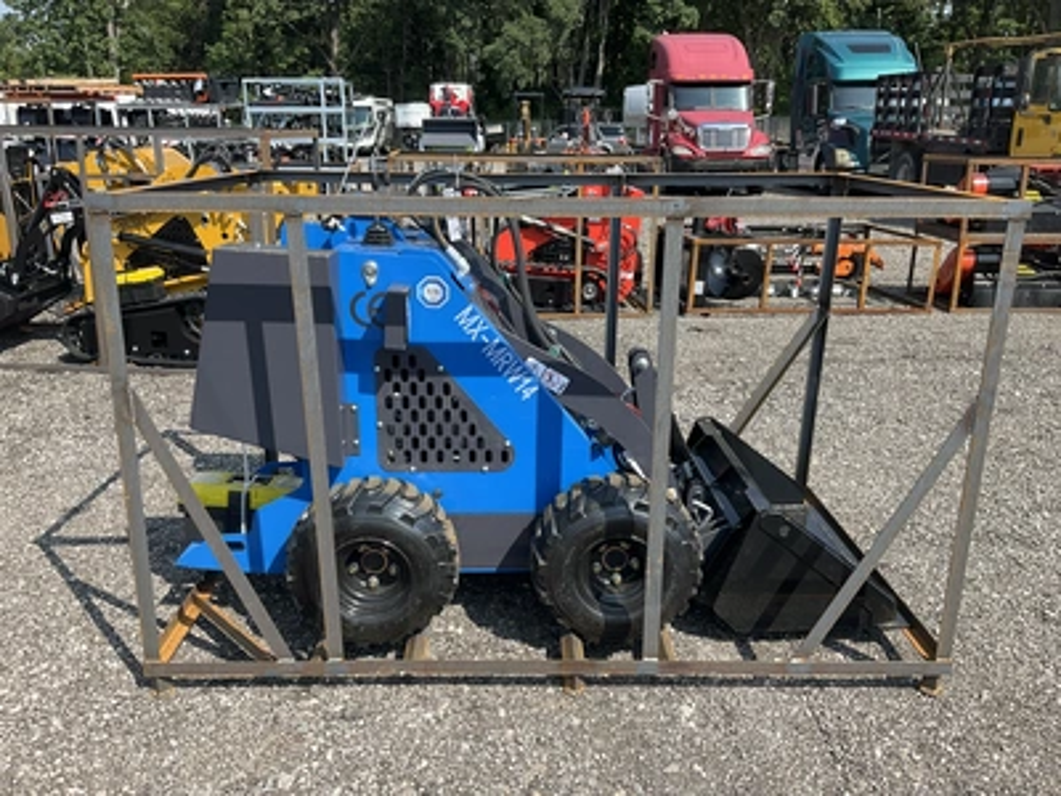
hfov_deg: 61.7
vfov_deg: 48.2
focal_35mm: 29
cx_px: 530
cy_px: 398
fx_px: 889
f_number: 1.8
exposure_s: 1/962
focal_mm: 3
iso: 25
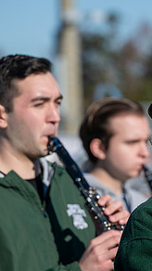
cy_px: 162
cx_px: 234
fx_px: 2238
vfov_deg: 6.9
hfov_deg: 3.9
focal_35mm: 312
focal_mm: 150
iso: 250
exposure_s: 1/2000
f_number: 5
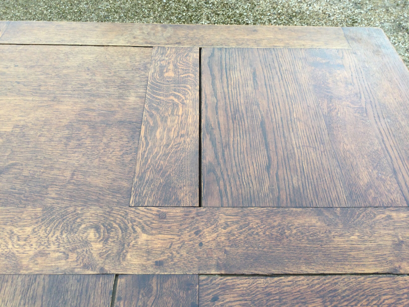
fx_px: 366
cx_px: 204
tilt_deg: -51.6
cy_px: 154
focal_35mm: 31
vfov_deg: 45.4
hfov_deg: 58.4
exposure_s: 1/100
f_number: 2.4
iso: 32
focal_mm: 3.3
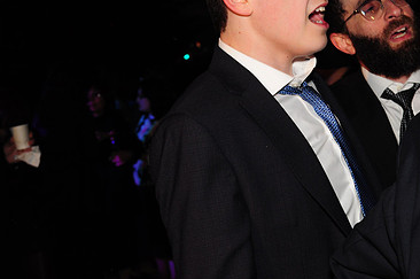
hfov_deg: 21.4
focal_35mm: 95
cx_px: 269
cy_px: 128
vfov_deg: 14.4
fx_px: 1107
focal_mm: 40
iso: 800
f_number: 5
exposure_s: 1/60
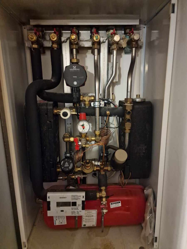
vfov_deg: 73.9
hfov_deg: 58.9
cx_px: 94
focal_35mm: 23
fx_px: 166
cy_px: 124
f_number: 1.8
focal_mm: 6.4
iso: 1600
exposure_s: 1/20
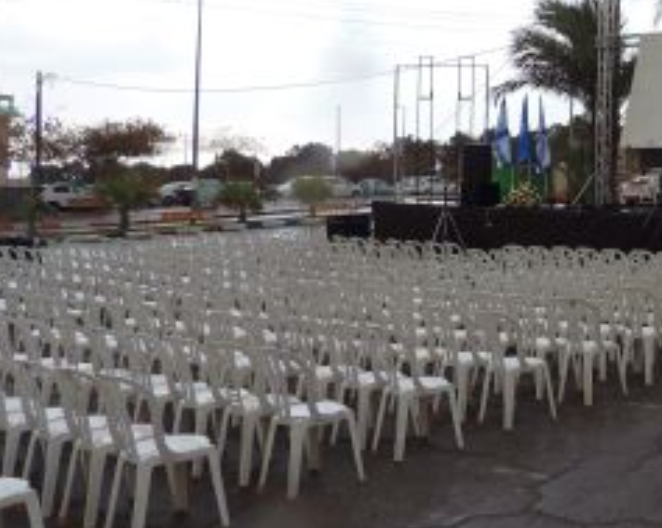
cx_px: 633
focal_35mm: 46
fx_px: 900
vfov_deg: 32.3
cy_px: 155
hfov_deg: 37.0
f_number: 3
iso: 80
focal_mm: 4.3
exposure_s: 1/30
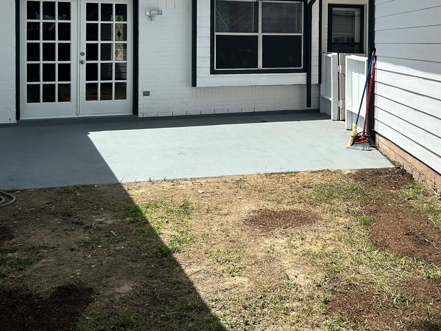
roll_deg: -0.5
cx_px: 270
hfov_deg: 41.0
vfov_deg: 30.5
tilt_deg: -1.5
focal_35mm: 46
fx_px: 586
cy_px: 50
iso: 50
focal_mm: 5.7
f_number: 1.5
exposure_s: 1/4831
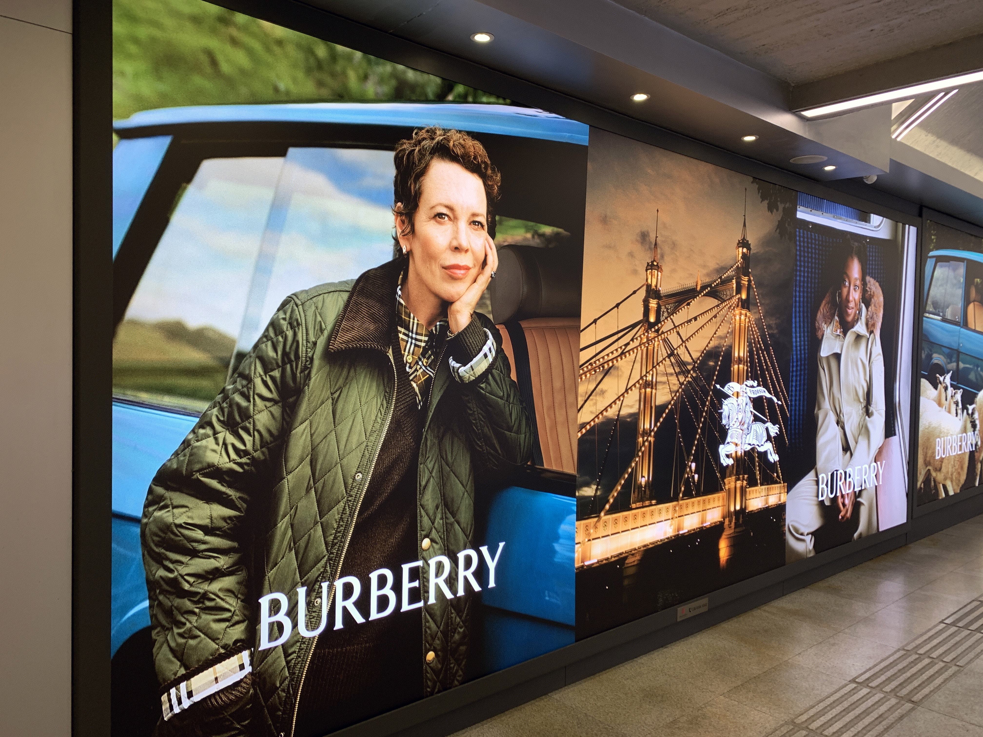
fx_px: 738
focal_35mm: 26
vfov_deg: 53.1
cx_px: 492
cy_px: 368
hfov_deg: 67.3
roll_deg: +1.4
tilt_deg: -3.0
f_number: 1.8
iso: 25
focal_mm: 4.25
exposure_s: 1/100
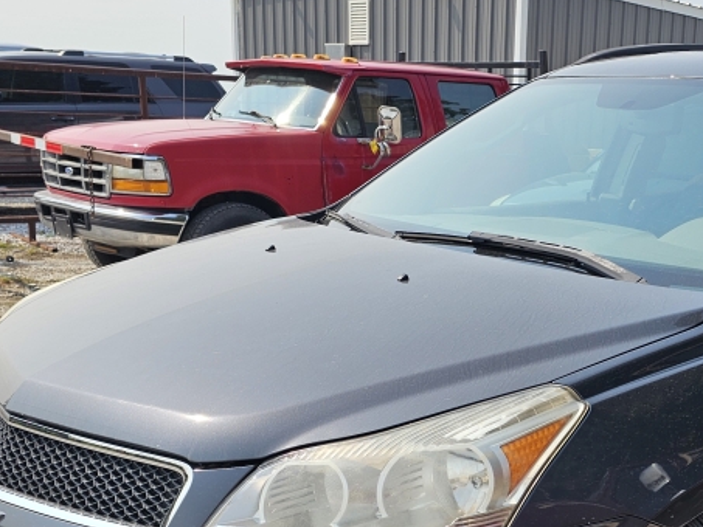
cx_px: 615
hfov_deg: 35.0
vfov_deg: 27.2
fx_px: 1056
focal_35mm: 52
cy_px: 463
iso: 10
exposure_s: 1/668
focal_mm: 6.3
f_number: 1.7
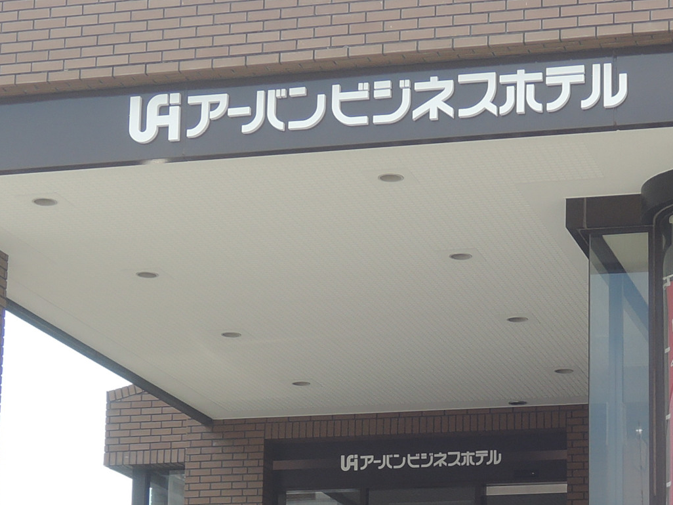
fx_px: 2274
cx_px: 533
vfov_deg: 12.5
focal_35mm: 117
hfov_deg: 16.7
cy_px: 498
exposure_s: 1/50
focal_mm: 8.6
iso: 80
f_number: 3.5
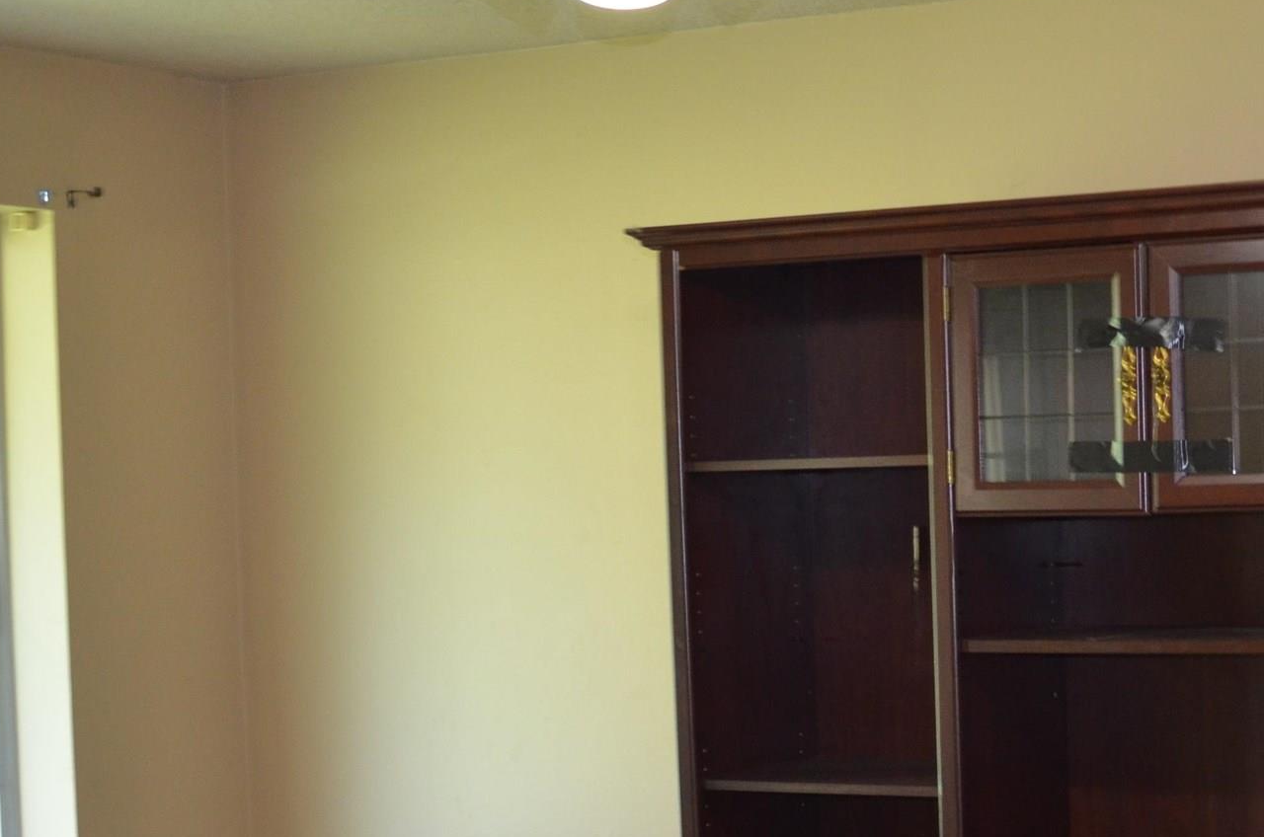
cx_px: 1311
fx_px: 2523
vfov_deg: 18.7
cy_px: 646
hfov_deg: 26.4
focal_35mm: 72
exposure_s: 1/60
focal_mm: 20
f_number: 3.8
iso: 720
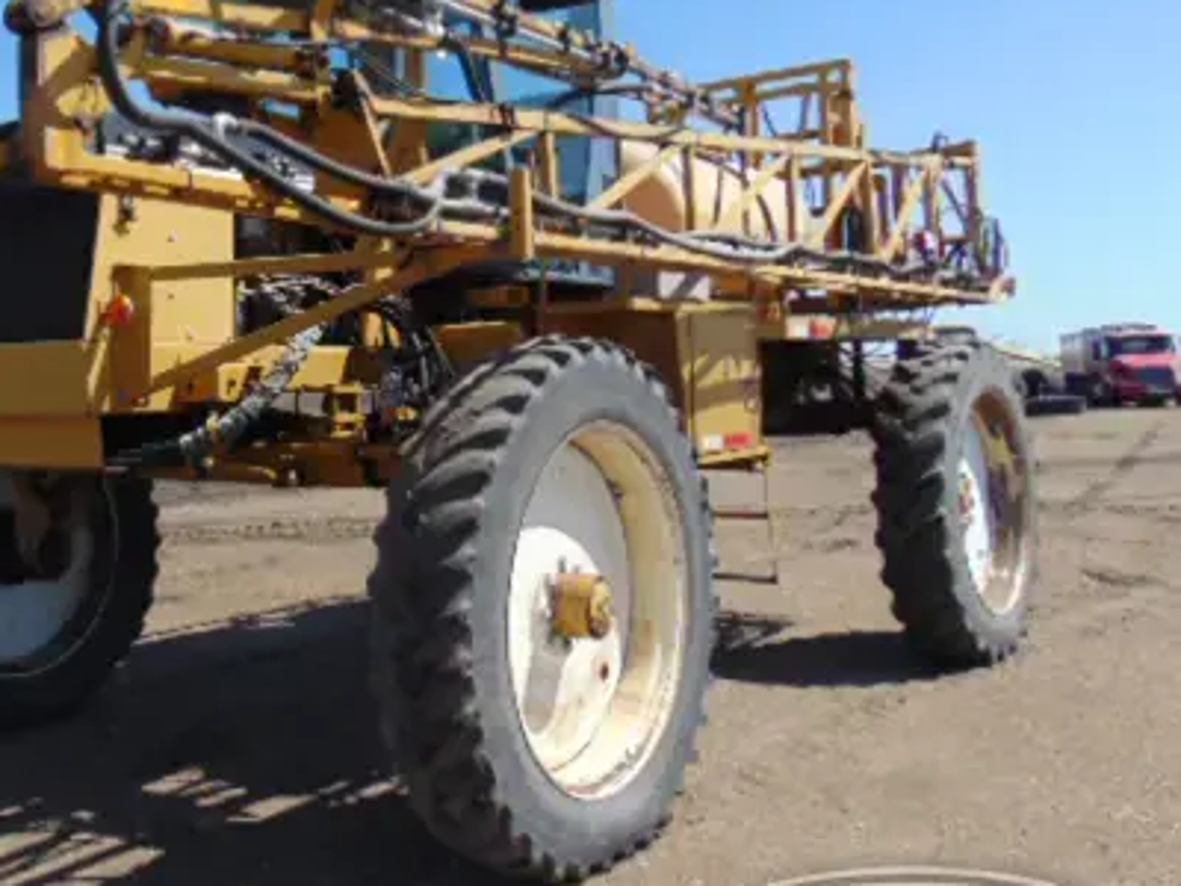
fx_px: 1365
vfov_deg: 35.8
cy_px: 360
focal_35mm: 40
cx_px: 260
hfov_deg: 44.8
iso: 80
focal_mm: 4.5
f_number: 7.7
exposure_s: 1/250
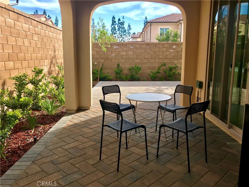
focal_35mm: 28
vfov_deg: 49.7
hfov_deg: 63.4
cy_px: 94
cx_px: 124
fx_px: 201
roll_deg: -1.8
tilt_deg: -11.0
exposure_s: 1/626
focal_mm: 3.99
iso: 20
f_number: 1.8
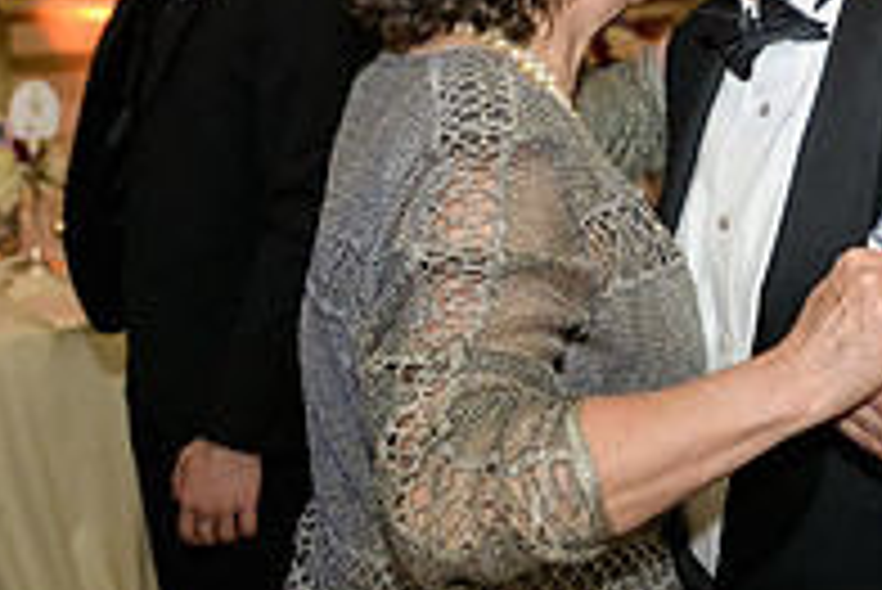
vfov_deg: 16.6
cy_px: -56
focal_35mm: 80
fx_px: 1961
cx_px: 814
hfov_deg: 24.5
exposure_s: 1/100
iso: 1600
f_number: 3.2
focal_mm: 27
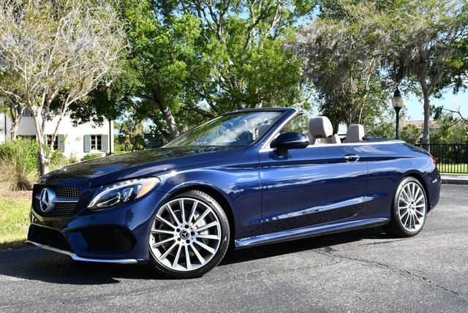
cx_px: 234
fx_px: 573
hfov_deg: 44.5
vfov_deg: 30.6
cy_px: 156
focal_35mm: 44
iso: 180
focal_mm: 22
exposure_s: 1/250
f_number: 8
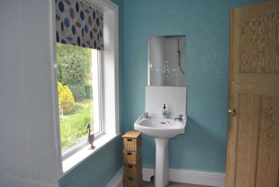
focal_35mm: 27
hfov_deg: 67.3
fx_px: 209
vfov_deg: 48.0
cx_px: 140
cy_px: 94
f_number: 3.5
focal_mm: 18
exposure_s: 1/125
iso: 140
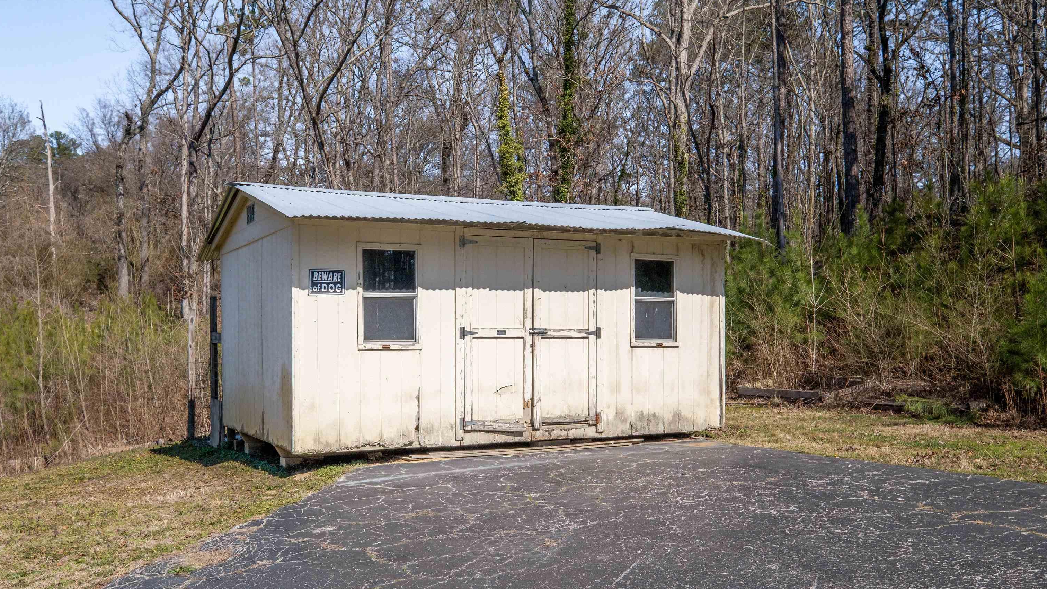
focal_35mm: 33
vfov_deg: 35.5
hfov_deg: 59.5
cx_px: 517
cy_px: 353
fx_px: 916
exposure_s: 1/2000
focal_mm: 20.9
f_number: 8
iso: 800
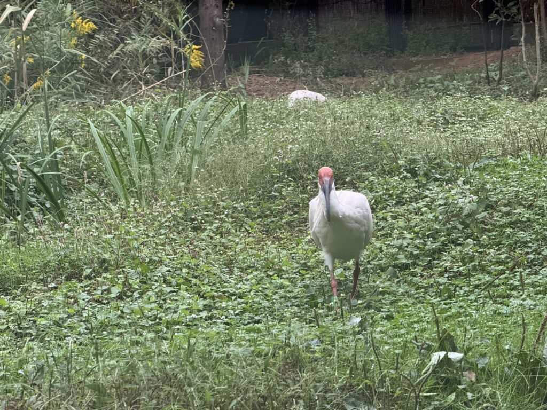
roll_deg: +2.9
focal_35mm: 120
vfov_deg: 12.3
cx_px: 274
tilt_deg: +0.4
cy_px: 205
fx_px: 1896
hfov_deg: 16.4
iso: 250
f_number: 2.8
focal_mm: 15.66
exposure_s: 1/60
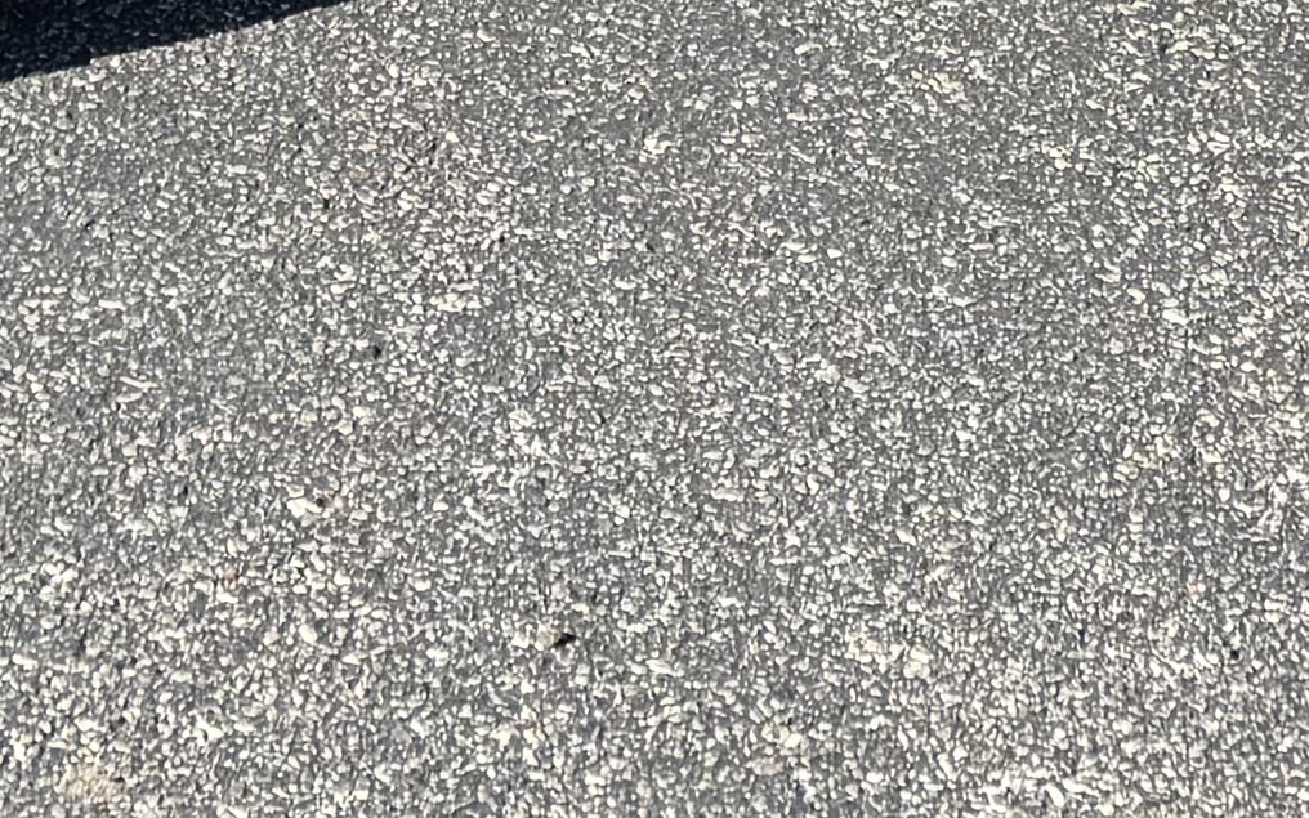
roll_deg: +1.2
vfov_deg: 7.9
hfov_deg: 14.5
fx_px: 5101
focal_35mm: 143
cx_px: 1056
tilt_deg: -4.8
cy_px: -1668
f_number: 1.78
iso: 80
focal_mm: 6.76
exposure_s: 1/1437
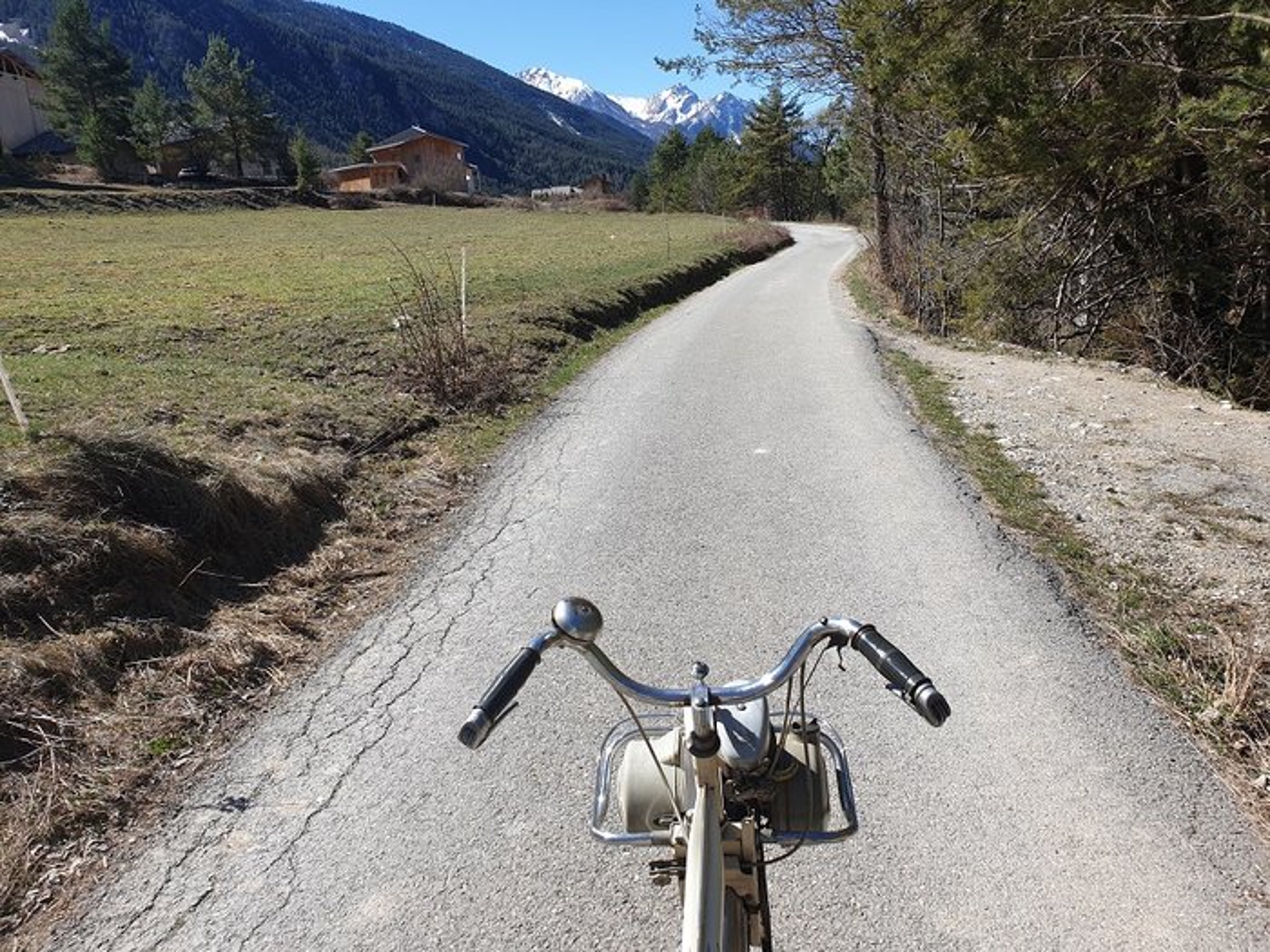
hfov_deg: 67.3
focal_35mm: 26
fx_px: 954
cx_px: 635
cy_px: 476
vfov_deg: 53.1
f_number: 2.4
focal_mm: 4.3
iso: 50
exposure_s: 1/1202
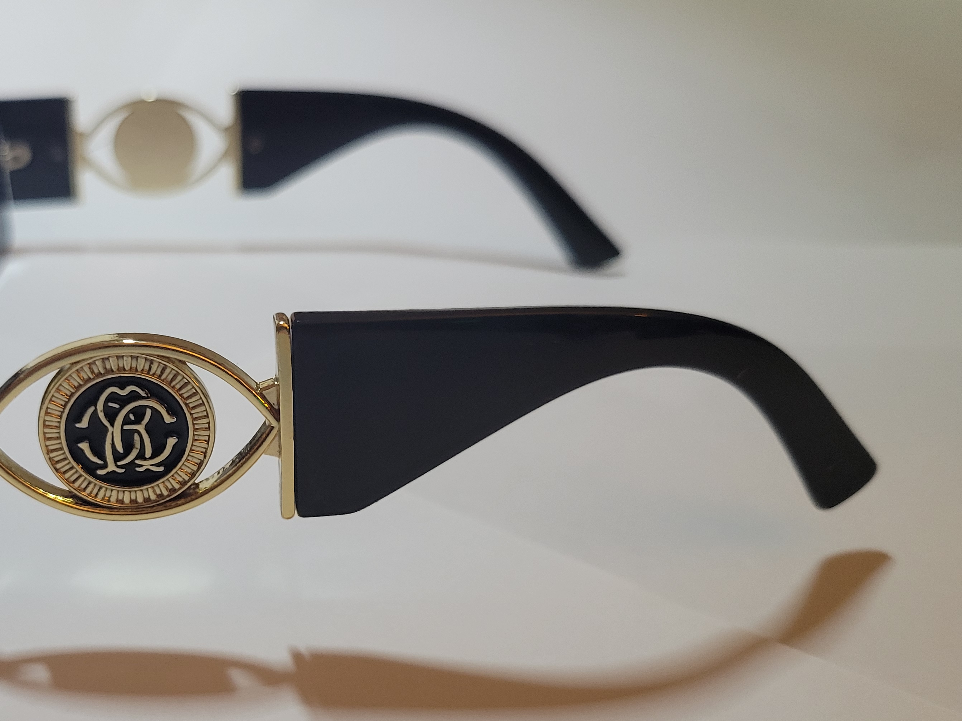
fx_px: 1084
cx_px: 258
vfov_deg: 36.6
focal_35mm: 39
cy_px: 457
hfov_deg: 46.4
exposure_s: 1/40
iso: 320
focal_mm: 5.4
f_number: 1.8
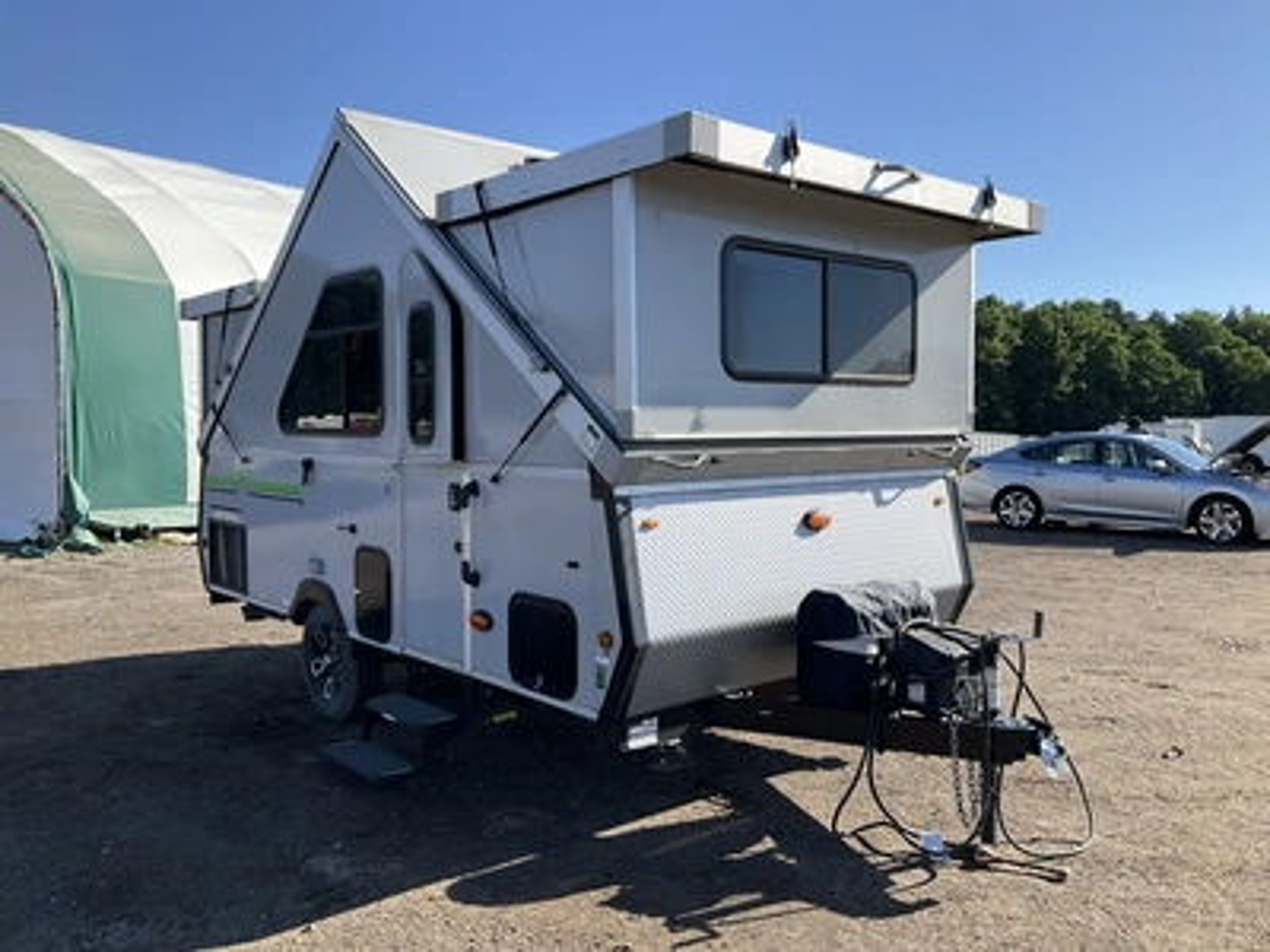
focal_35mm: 29
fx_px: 1064
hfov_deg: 61.7
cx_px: 635
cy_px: 476
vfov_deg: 48.2
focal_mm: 3
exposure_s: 1/1221
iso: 25
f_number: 1.8
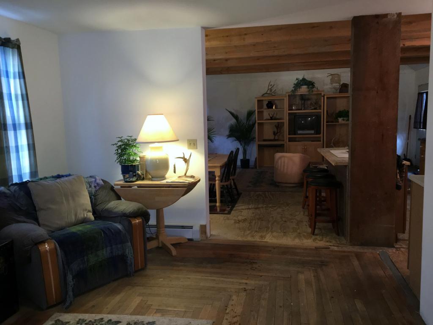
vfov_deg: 48.2
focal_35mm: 29
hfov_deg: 61.7
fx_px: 363
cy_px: 162
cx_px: 216
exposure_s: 1/24
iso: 125
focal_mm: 4.15
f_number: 2.2
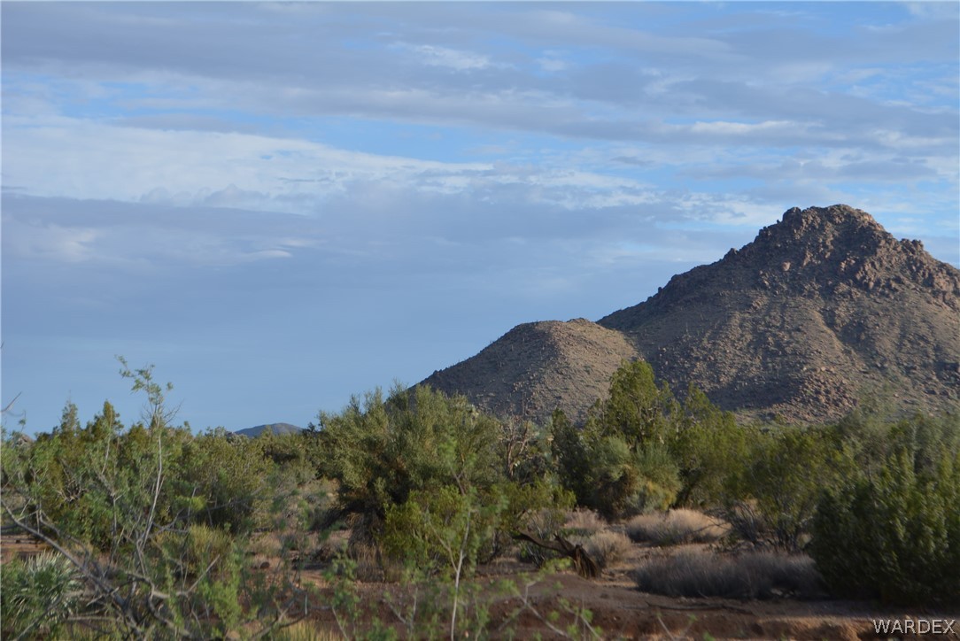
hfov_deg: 24.6
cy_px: 320
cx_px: 480
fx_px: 2201
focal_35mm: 82
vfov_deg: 16.6
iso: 180
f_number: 8
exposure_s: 1/250
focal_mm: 55
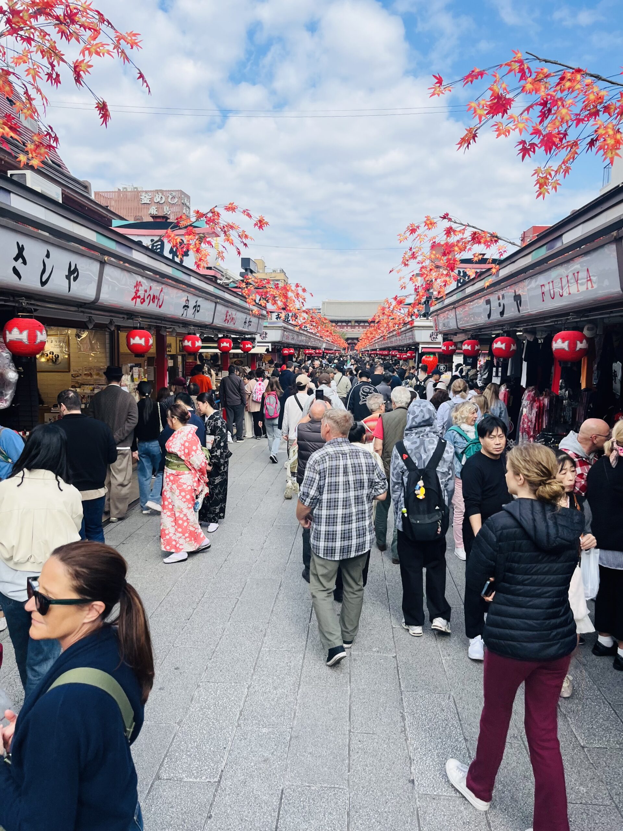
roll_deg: -1.5
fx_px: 624
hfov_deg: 53.1
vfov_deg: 67.3
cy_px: 416
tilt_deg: -5.9
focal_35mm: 26
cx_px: 312
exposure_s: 1/2309
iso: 50
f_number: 1.6
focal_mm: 5.1
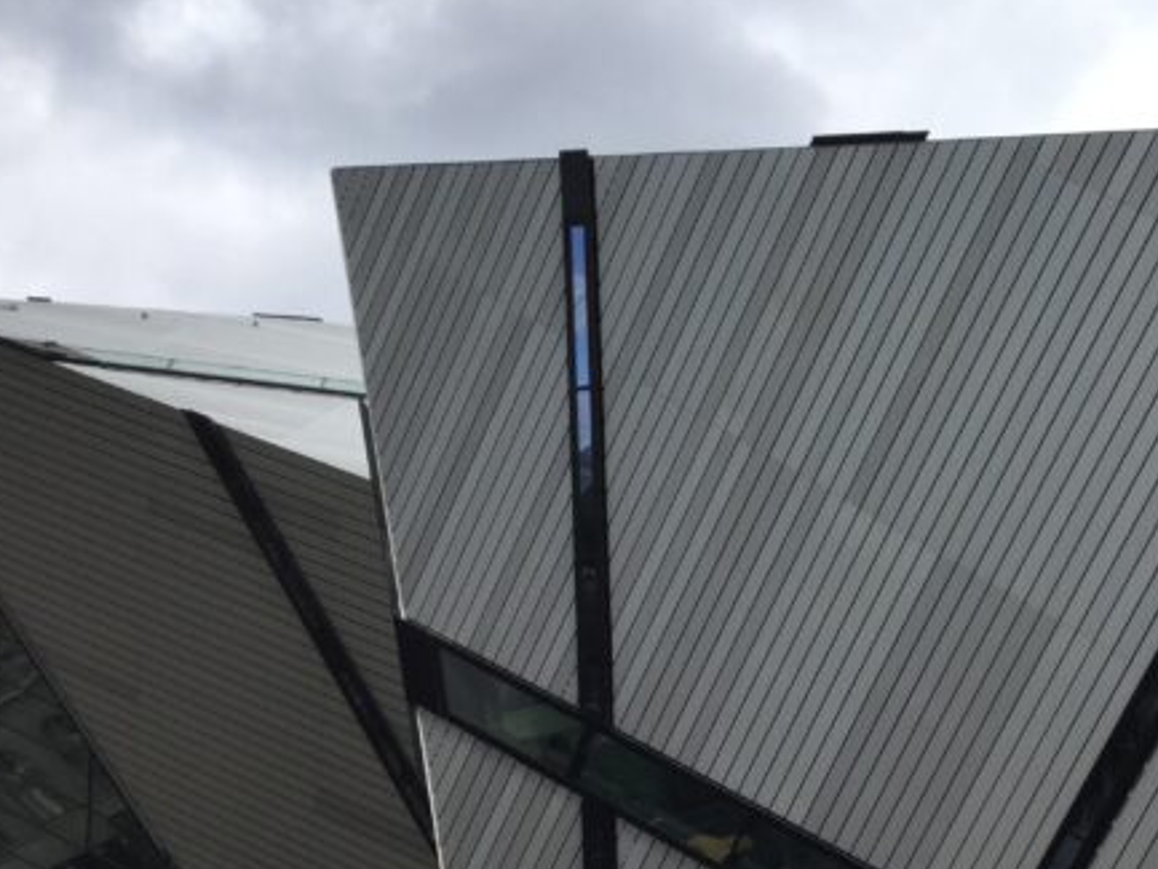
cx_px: 816
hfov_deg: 34.4
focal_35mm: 55
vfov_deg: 25.9
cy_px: 754
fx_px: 1840
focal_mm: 3.3
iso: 25
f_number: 2.4
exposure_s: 1/485
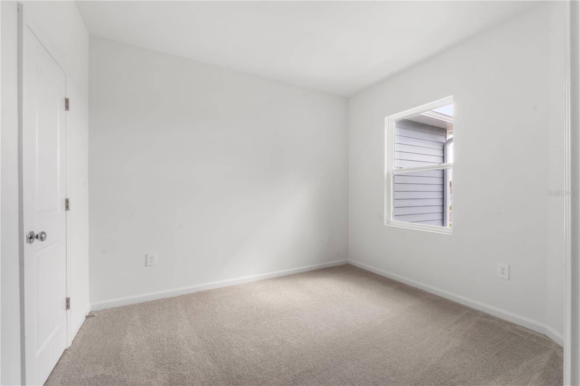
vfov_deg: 77.3
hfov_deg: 100.4
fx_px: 242
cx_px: 290
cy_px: 193
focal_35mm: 15
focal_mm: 10
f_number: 20
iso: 320
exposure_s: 1/1.25
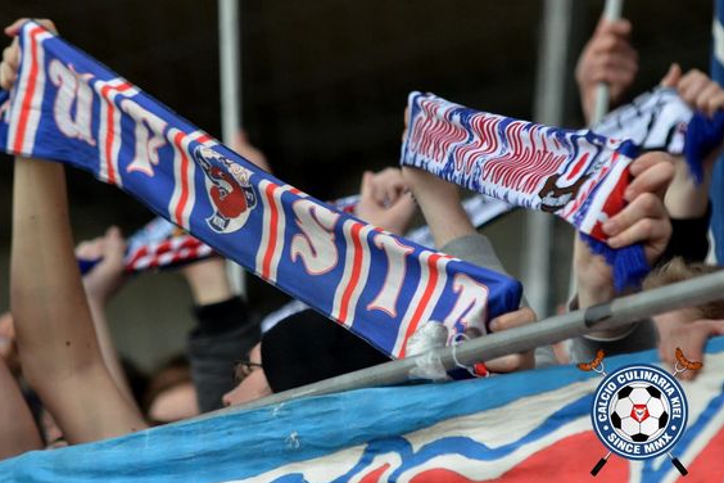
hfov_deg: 6.8
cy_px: 243
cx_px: 359
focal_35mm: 303
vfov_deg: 4.5
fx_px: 6093
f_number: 4.5
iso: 1250
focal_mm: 200
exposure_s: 1/1000
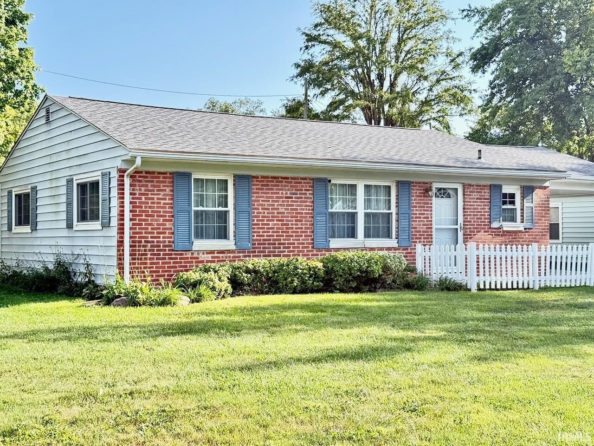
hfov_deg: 39.7
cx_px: 297
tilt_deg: +0.4
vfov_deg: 30.3
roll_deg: +0.1
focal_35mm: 48
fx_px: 824
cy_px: 223
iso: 80
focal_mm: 6.76
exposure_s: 1/620
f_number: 1.78
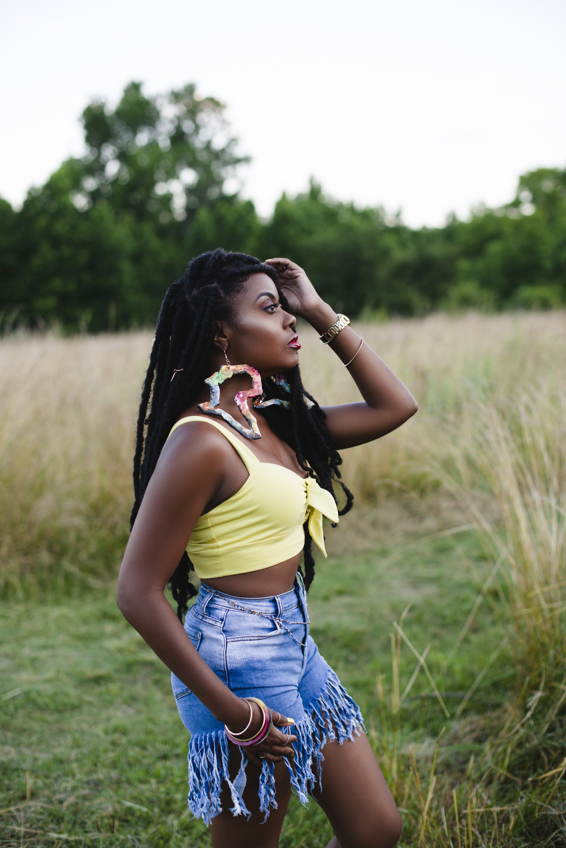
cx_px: 283
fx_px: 1178
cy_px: 424
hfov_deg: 27.0
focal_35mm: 50
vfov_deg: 39.6
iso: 200
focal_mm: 50
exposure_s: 1/320
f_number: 2.2
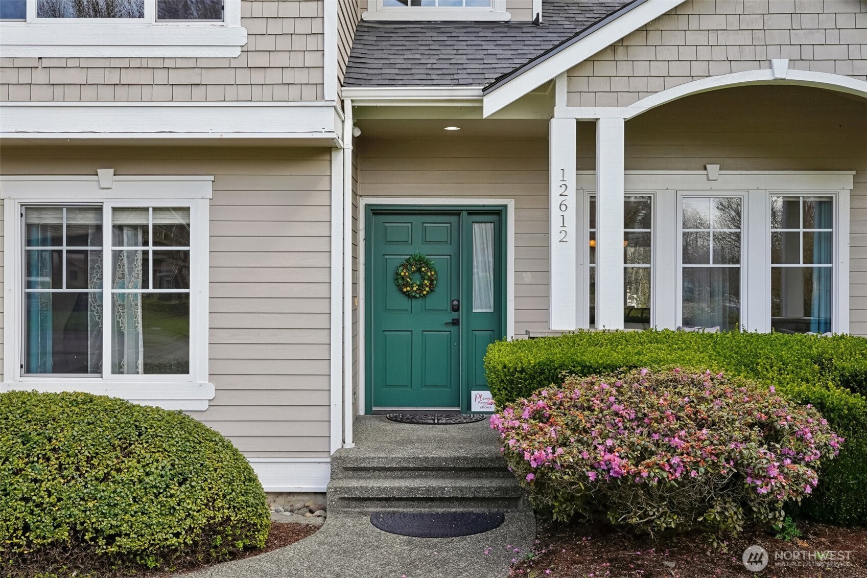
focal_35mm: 42
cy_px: 289
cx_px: 434
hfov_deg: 46.4
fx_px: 1011
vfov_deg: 31.9
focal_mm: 28
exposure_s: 1/125
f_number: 8
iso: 125
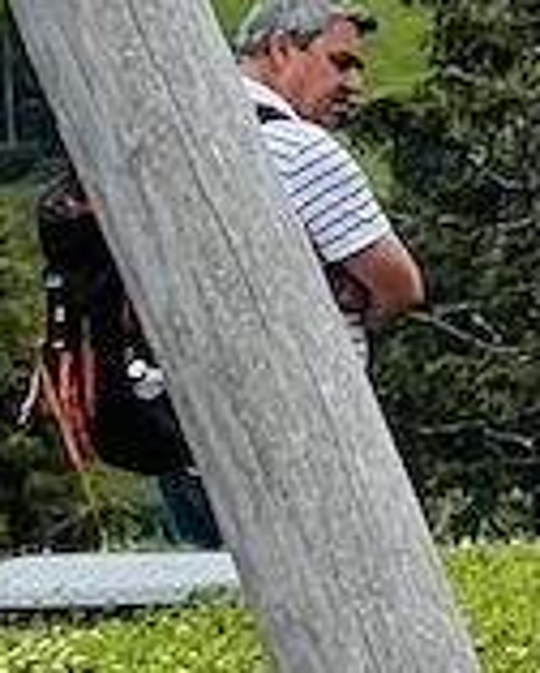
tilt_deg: +3.2
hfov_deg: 3.2
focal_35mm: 489
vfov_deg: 3.8
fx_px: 9750
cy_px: -1312
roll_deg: +2.6
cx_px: -446
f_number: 2.8
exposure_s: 1/1393
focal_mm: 9
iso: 32
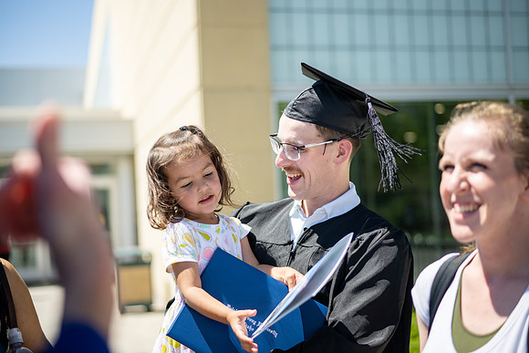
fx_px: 735
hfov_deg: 39.6
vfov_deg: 27.0
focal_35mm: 50
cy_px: 176
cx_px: 264
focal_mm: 50
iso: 100
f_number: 1.8
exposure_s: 1/3200
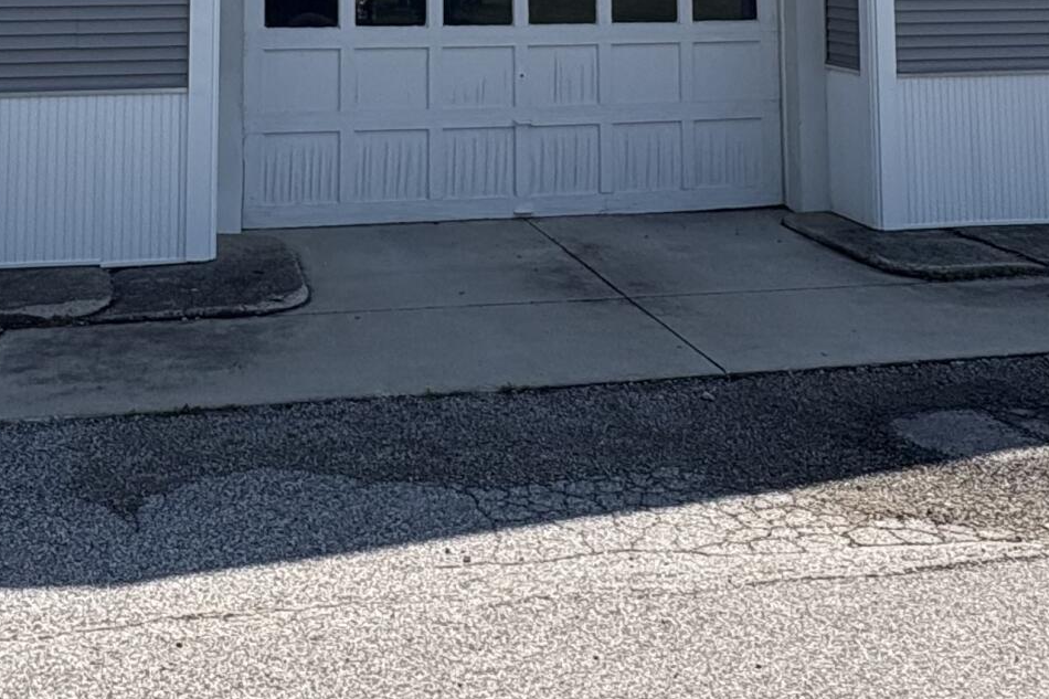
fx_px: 1340
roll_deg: +0.4
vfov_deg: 25.5
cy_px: -192
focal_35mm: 46
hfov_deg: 42.7
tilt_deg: +6.7
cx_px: 456
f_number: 2.2
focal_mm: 2.22
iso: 64
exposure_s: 1/1477
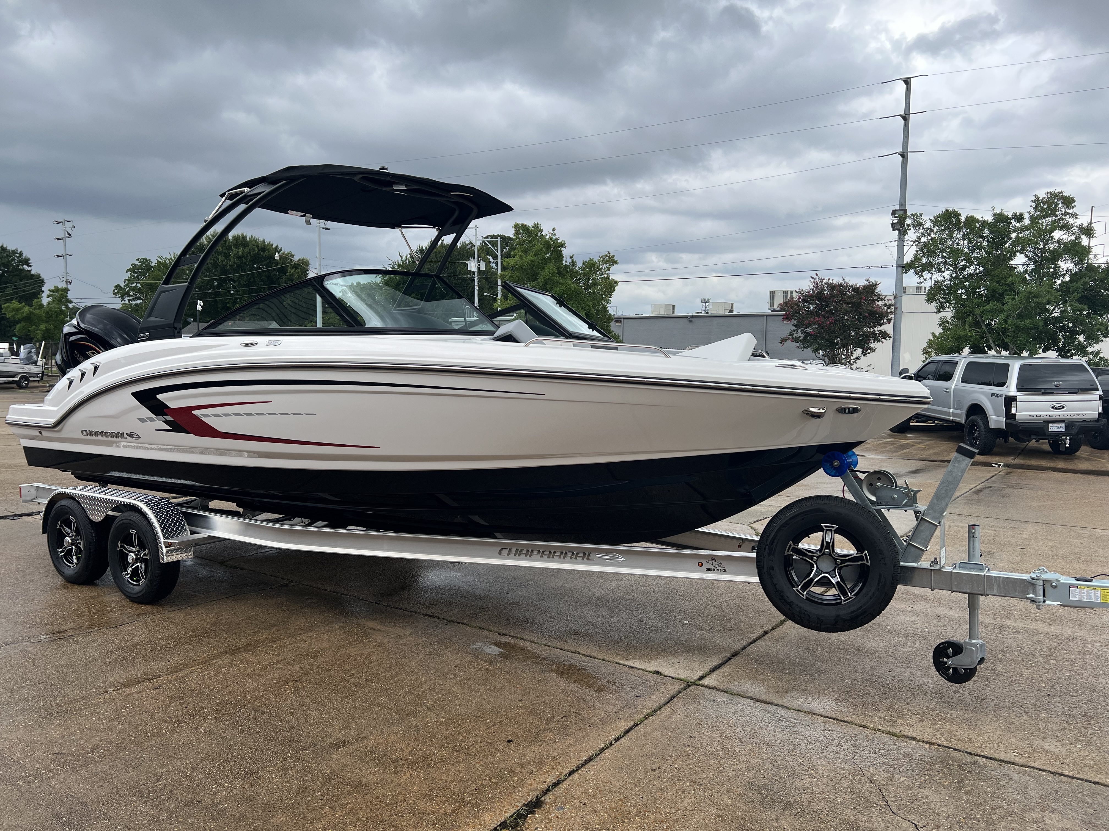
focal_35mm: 26
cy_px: 416
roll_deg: -0.6
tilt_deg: -5.0
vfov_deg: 53.1
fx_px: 833
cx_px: 554
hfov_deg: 67.3
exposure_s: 1/1751
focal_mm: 5.7
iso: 50
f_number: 1.5
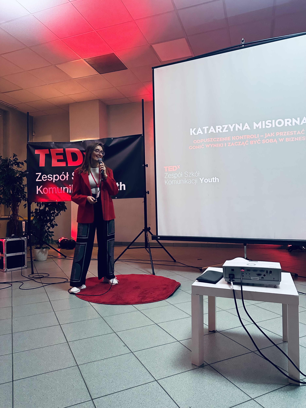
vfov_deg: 71.6
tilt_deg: +1.3
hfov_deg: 56.8
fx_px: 283
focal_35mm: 24
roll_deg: +0.6
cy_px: 204
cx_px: 153
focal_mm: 6.86
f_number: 1.78
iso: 640
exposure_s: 1/50
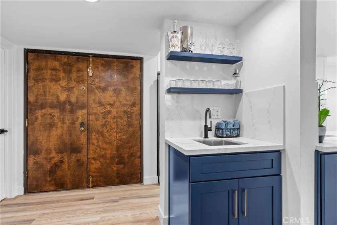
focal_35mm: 20
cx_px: 168
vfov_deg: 61.9
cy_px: 112
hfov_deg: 84.0
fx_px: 187
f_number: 9.5
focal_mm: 20
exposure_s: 1.5
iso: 320
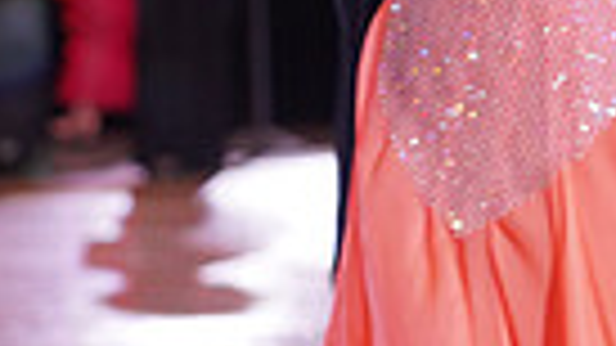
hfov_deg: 6.9
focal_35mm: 310
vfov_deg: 3.8
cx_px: 638
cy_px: -506
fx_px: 5063
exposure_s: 1/200
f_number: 4.5
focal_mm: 70
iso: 2500
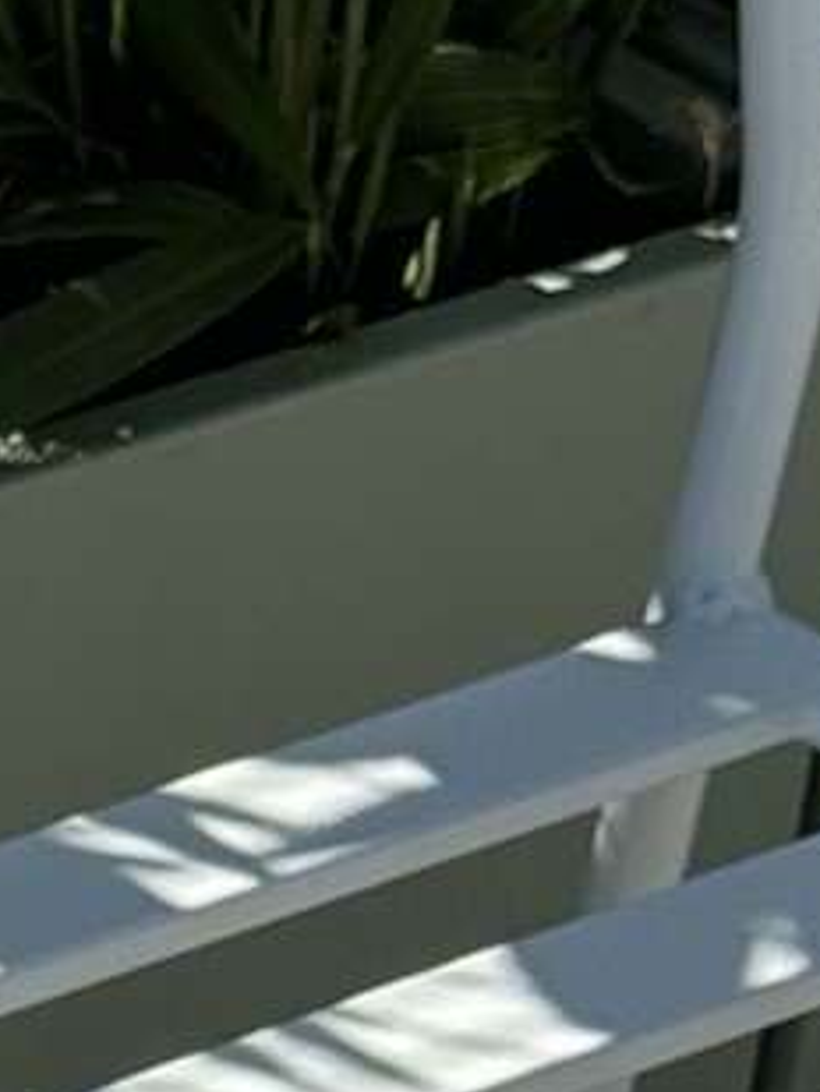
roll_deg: +0.6
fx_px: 10037
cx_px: -1276
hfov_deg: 4.6
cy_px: 2414
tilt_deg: -34.6
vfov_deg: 6.0
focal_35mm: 318
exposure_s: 1/2833
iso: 64
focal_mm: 6.76
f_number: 1.78
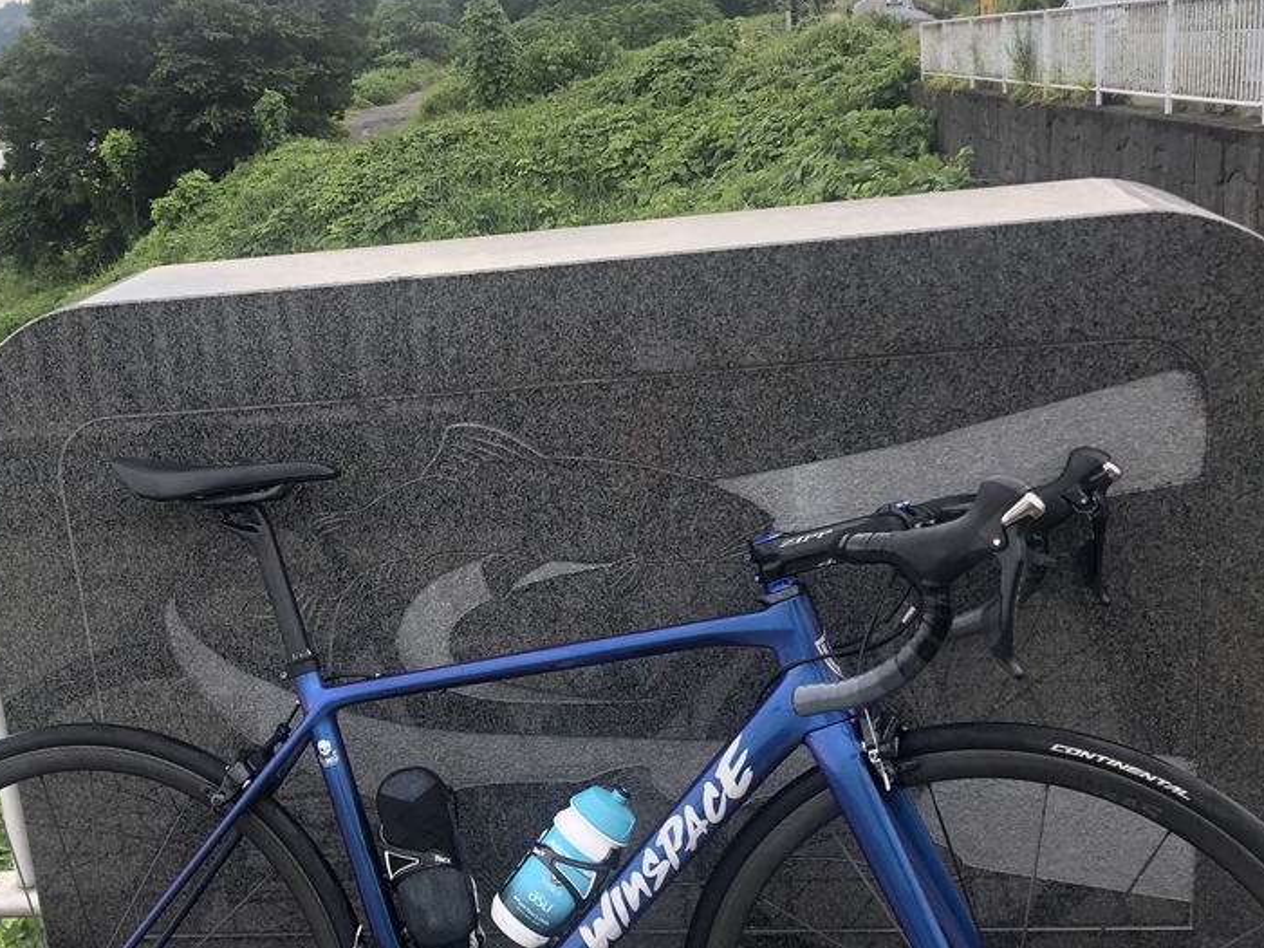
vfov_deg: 30.0
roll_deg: +8.6
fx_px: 1753
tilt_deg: -18.6
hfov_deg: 39.1
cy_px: 634
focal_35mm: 48
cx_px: 394
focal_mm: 3.99
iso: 20
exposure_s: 1/307
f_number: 1.8
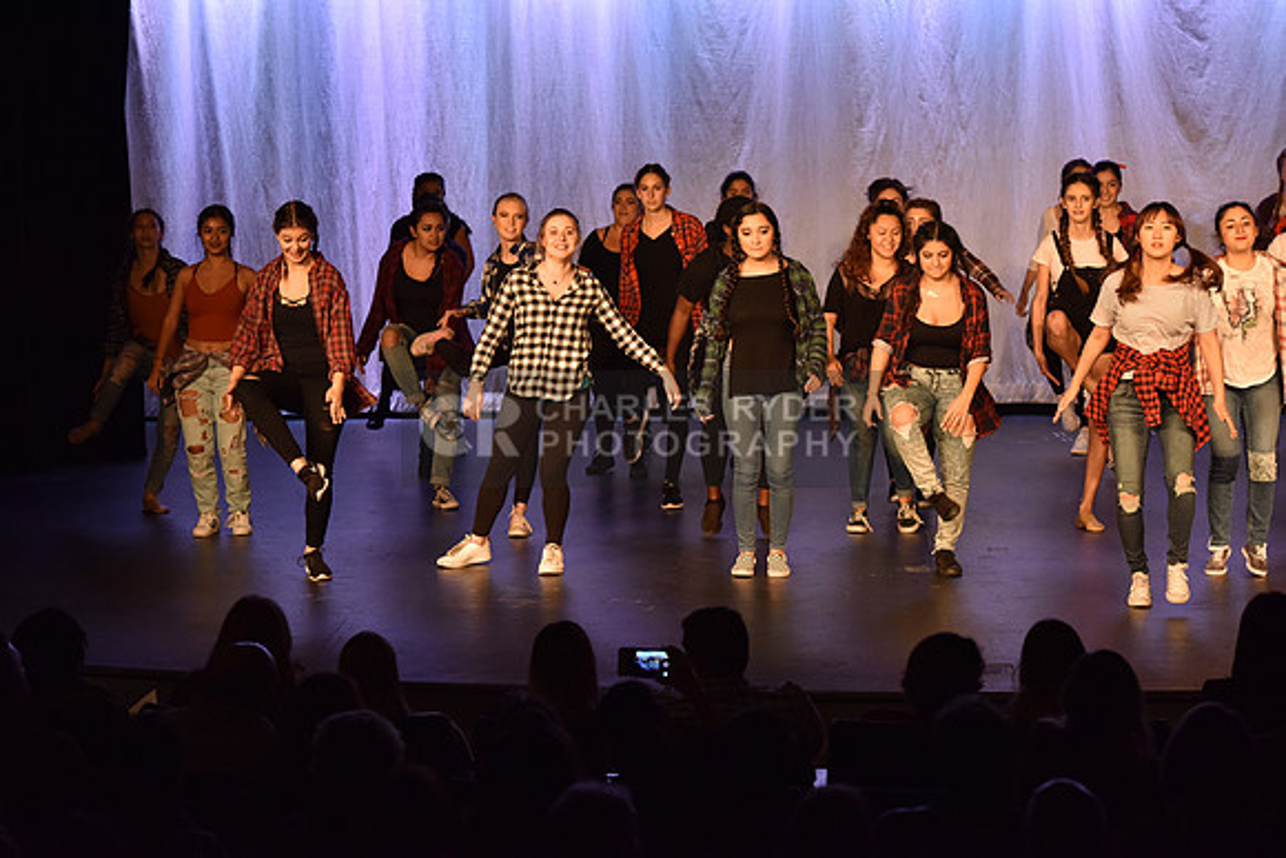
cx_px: 643
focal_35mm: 110
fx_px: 3930
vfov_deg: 12.5
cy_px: 429
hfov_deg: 18.6
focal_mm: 110
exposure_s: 1/250
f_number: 4.5
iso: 2000
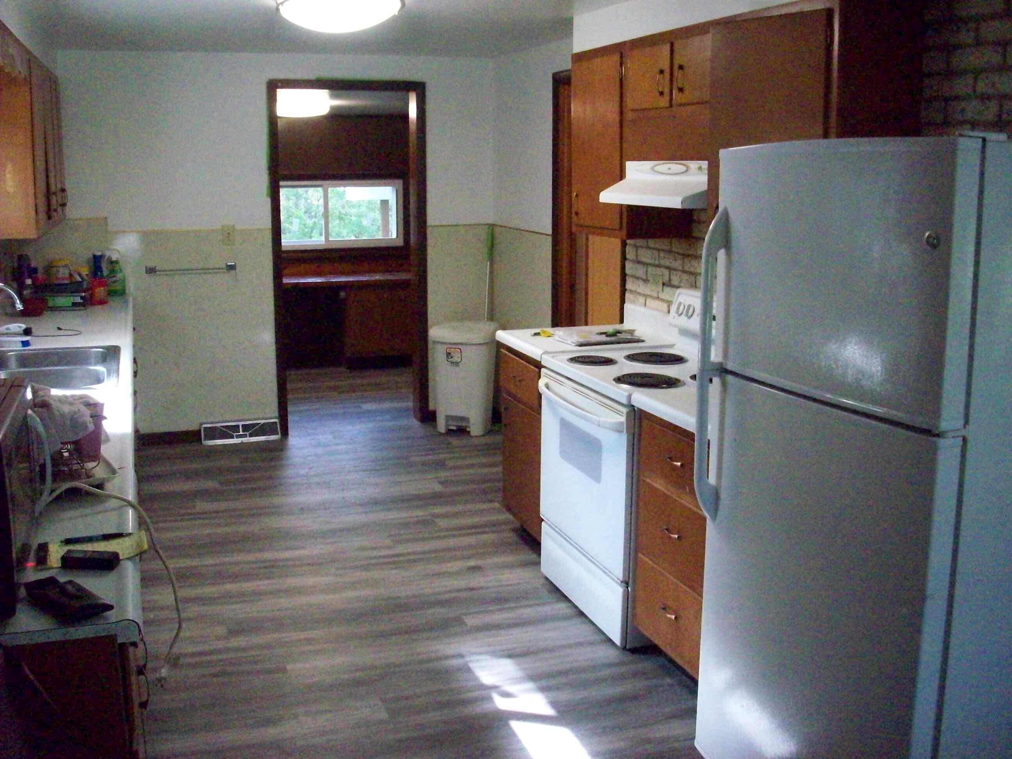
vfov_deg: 38.7
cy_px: 380
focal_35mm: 37
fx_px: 1082
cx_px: 506
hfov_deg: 50.1
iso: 650
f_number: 2.8
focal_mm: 6.2
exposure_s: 1/128
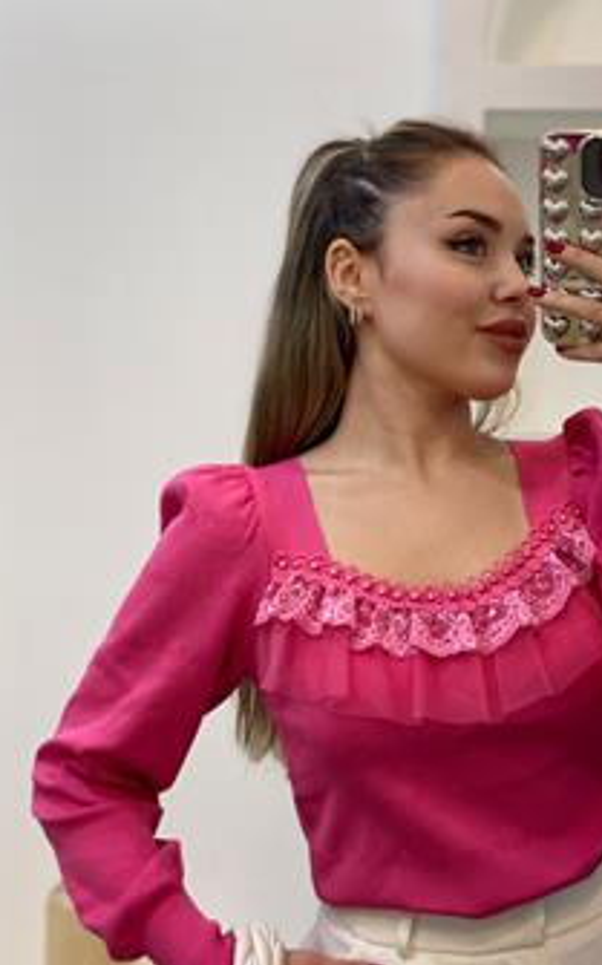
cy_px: 523
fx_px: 1787
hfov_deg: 19.0
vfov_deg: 30.2
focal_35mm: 68
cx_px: 415
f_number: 2
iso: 100
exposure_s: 1/100
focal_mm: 6
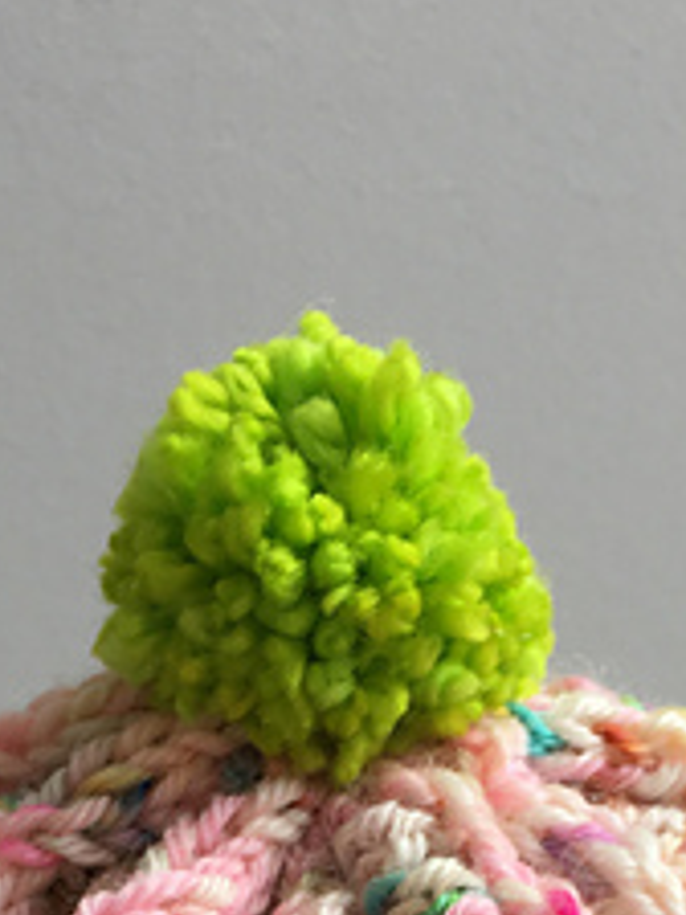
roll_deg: +2.3
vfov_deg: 20.9
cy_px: 1258
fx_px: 2193
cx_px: 400
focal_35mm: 83
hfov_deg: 17.8
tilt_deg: -34.5
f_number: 2.2
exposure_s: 1/100
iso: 40
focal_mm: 4.15
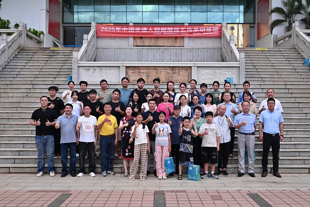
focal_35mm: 40
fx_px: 344
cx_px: 155
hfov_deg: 48.5
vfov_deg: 33.4
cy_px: 104
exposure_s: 1/125
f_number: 8
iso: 64
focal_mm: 40
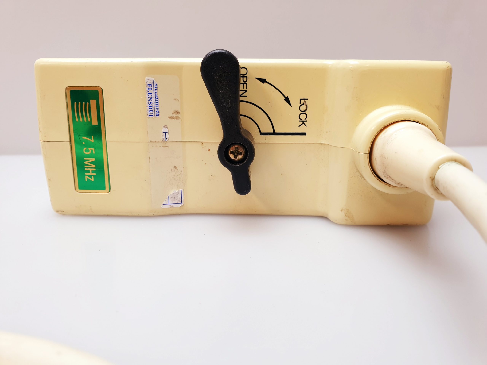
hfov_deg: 67.3
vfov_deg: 53.1
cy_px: 182
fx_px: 366
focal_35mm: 26
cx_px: 244
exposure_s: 1/50
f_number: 2.4
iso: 50
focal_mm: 4.3
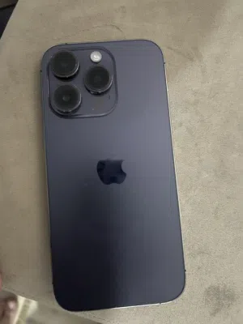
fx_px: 243
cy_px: 162
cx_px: 122
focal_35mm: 26
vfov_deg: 67.3
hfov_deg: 53.1
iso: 1000
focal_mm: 5.7
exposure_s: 1/20
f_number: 1.5
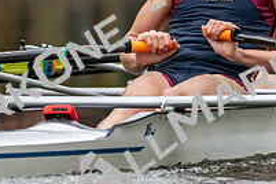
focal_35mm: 1155
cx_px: 358
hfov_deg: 1.8
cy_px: -1
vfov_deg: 1.2
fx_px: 8854
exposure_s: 1/2500
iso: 2000
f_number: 4.5
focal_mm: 400
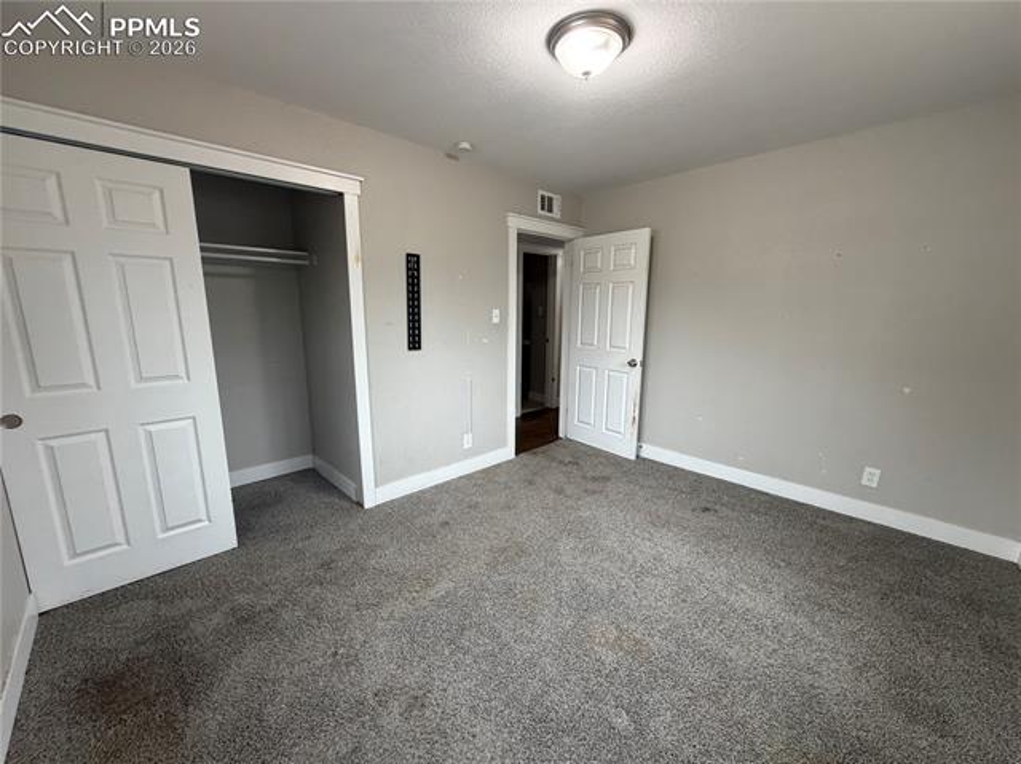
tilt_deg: -10.6
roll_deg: -0.7
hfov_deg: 102.1
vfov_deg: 85.6
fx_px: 413
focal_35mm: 14
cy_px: 382
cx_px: 510
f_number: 2.2
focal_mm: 2.22
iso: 320
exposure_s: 1/106
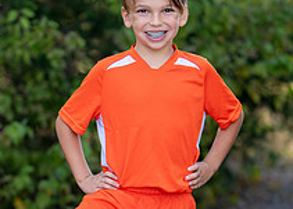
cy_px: 180
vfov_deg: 8.0
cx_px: 144
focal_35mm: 180
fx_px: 1499
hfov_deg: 11.2
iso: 100
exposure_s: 1/1000
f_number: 1.2
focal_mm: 50
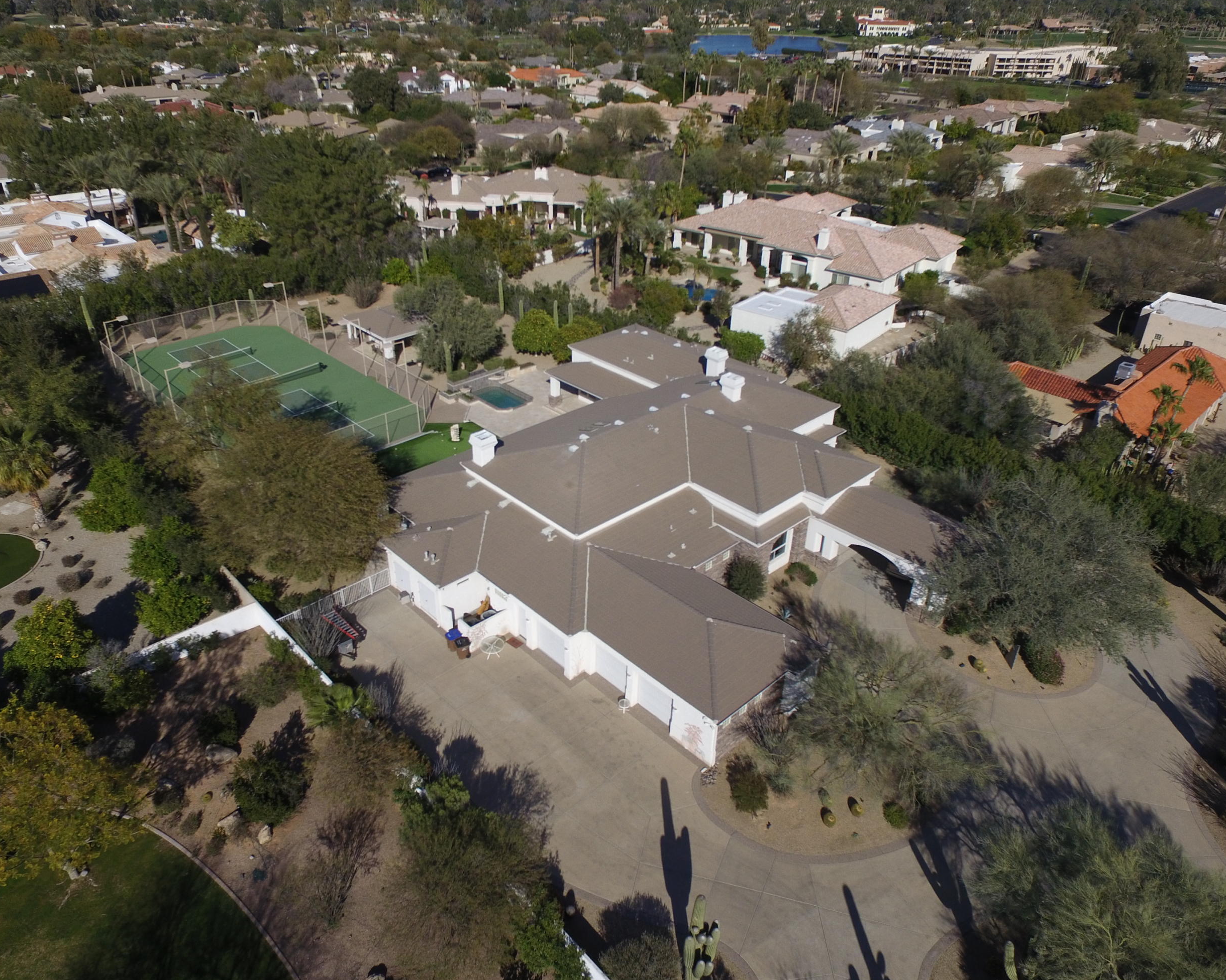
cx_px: 587
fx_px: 871
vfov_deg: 58.7
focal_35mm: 24
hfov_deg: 70.3
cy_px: 465
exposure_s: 1/2008
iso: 100
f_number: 2.8
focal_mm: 3.61
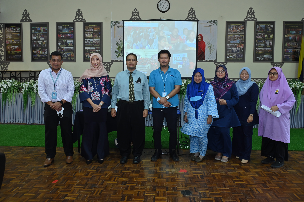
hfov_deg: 65.5
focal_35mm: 28
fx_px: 236
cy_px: 101
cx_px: 152
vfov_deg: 46.4
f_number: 3.5
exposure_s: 1/100
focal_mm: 28
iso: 800
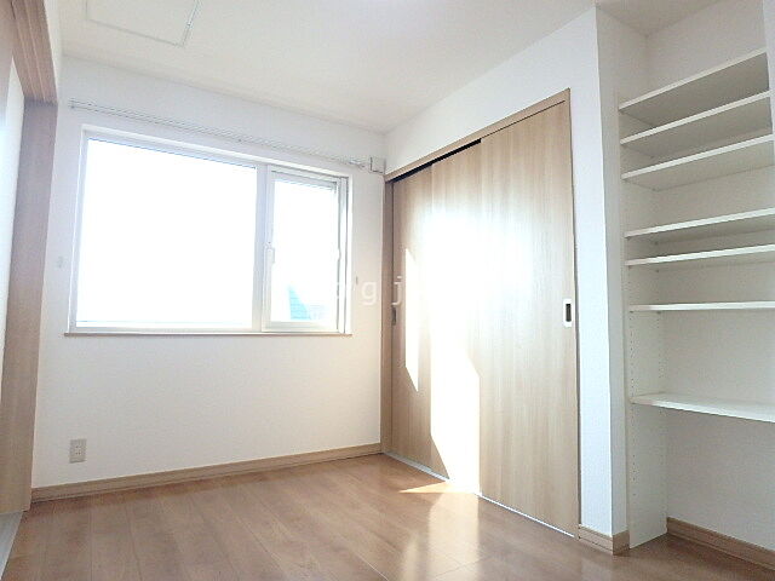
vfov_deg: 63.4
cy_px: 290
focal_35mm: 21
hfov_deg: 79.0
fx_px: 470
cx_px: 388
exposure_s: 1/320
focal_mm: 3.7
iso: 800
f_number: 3.5
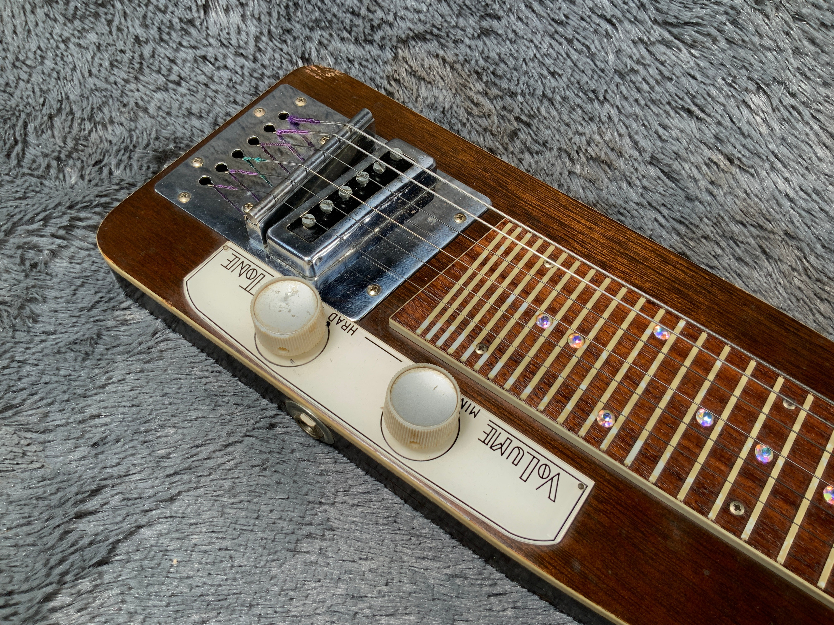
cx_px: 417
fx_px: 699
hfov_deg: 61.7
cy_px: 312
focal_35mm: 29
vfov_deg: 48.2
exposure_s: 1/104
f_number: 1.8
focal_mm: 3
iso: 25
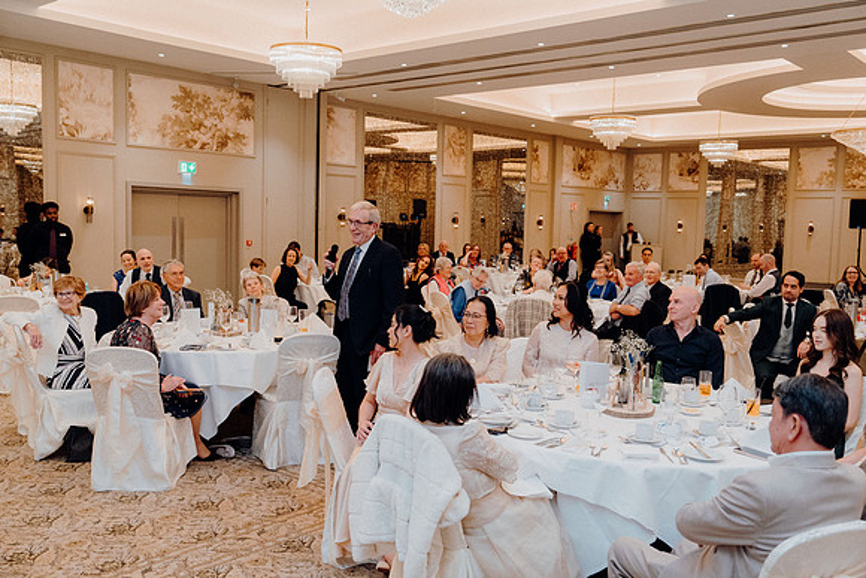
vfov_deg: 40.0
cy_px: 289
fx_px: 794
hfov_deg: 57.2
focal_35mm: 33
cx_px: 433
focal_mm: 33
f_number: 3.5
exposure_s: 1/160
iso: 3200
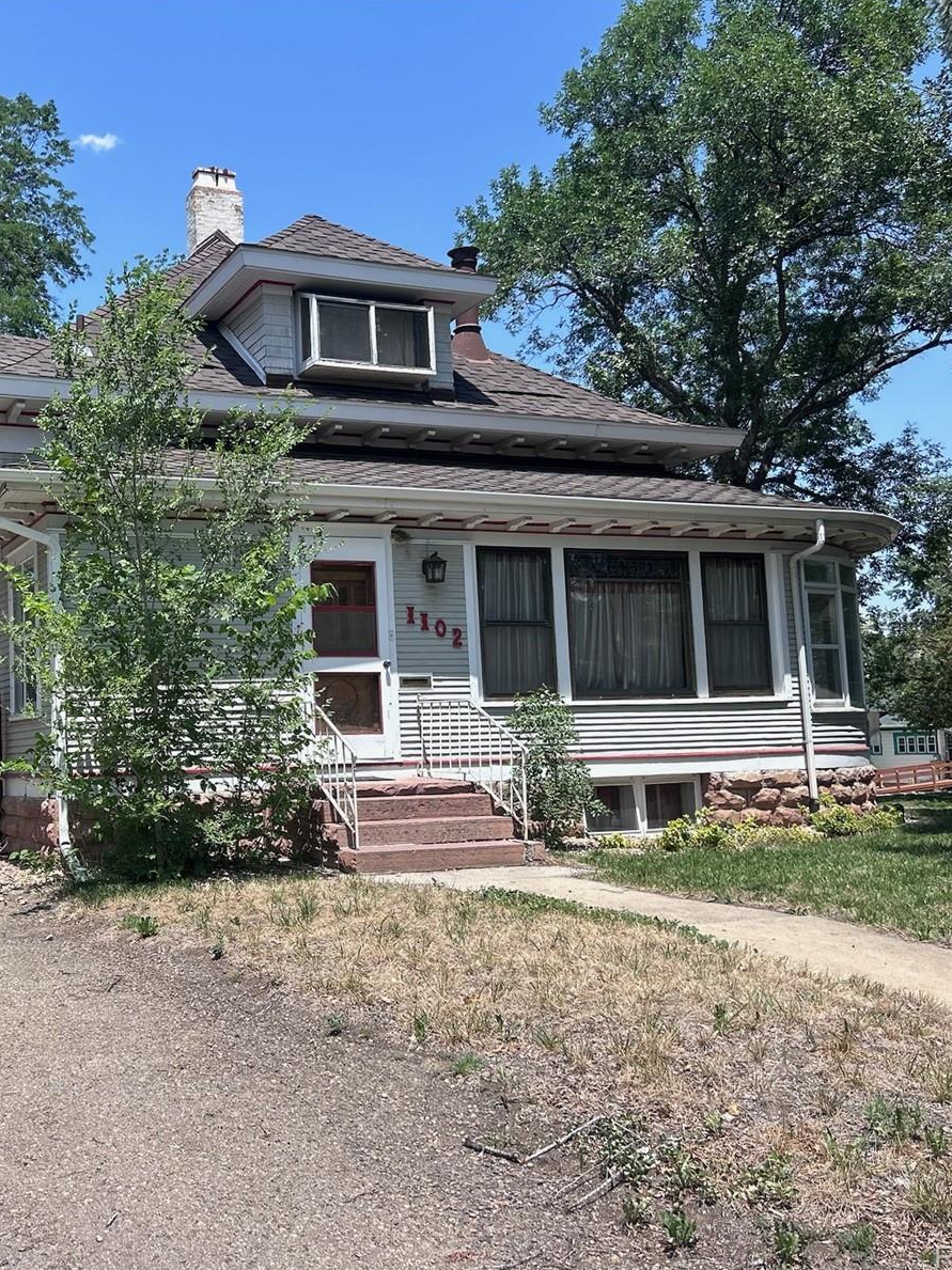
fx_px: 1284
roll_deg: +1.7
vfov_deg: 52.6
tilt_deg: +4.8
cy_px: 639
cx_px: 253
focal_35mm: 35
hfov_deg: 39.7
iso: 50
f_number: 1.5
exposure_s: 1/3077
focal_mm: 5.7
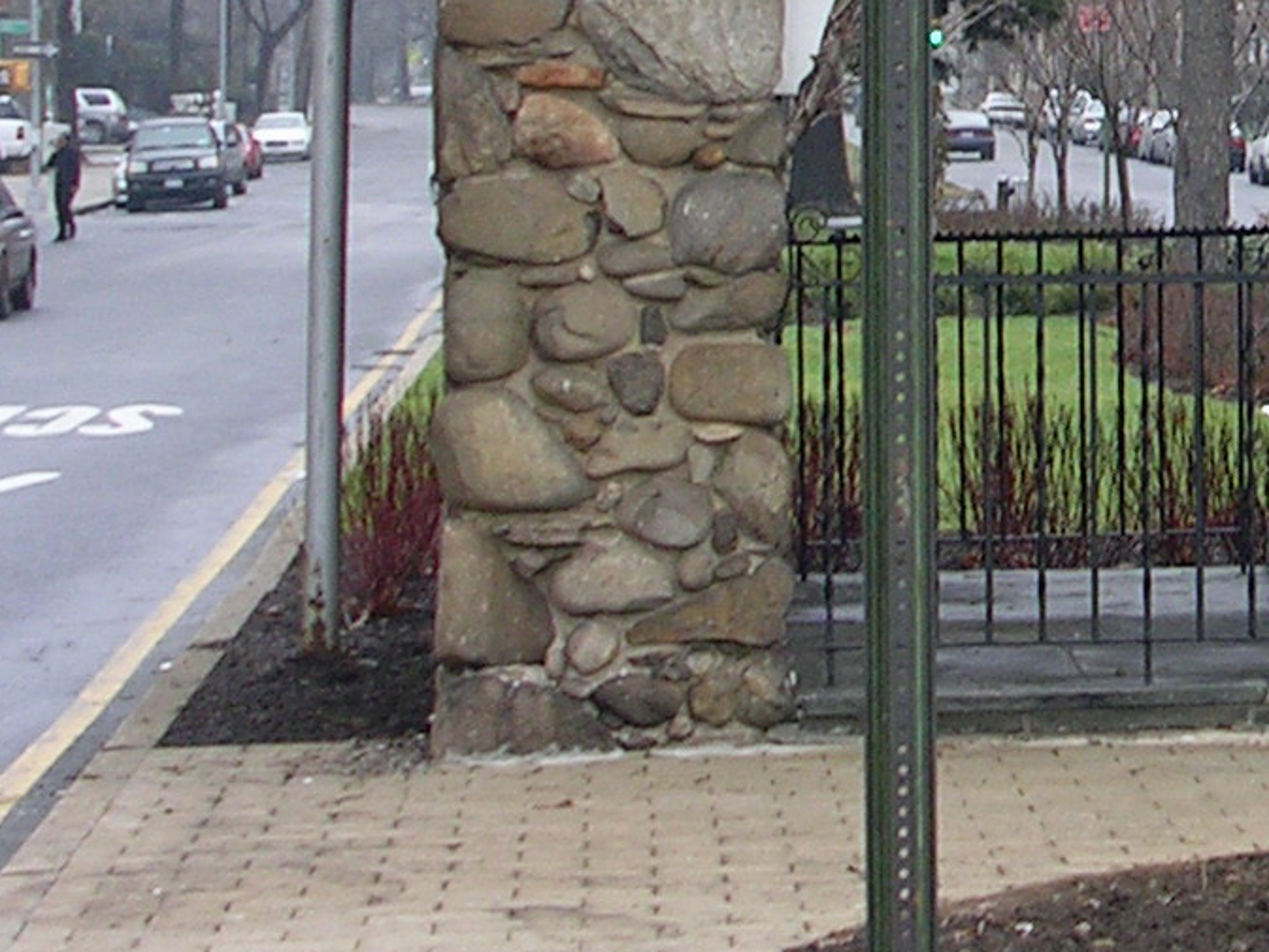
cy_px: -123
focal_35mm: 140
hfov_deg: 13.5
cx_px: 1691
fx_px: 5133
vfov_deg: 10.5
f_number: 3
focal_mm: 7.1
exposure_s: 1/70.2
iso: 50
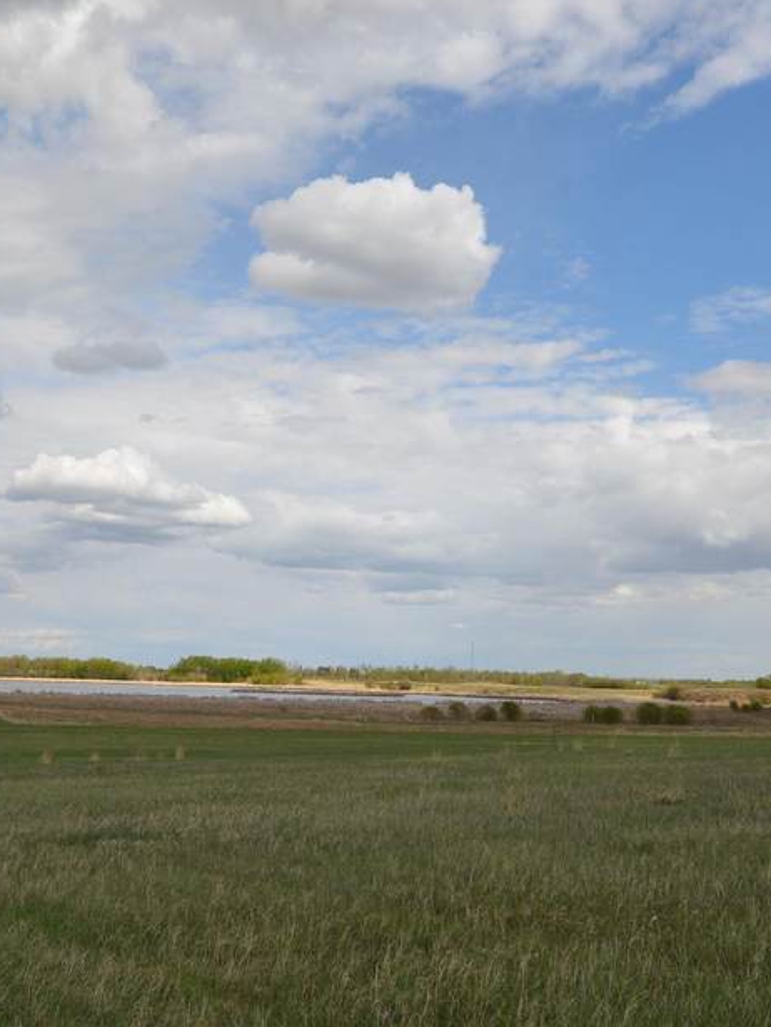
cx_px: 275
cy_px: 646
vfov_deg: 42.6
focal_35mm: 44
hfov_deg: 32.7
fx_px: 1305
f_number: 8
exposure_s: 1/250
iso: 100
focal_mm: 22
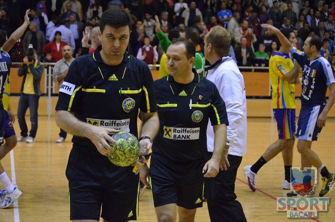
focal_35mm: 82
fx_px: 766
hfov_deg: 24.7
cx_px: 168
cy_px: 111
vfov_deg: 16.5
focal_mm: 55
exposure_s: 1/640
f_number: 4
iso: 6400
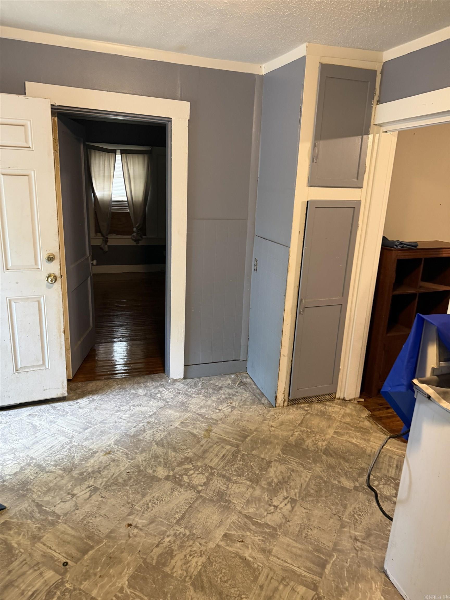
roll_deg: -2.5
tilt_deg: -15.5
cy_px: 300
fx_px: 416
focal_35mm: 24
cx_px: 225
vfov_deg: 71.6
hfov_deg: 56.8
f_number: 1.78
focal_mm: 6.76
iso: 400
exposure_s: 1/60
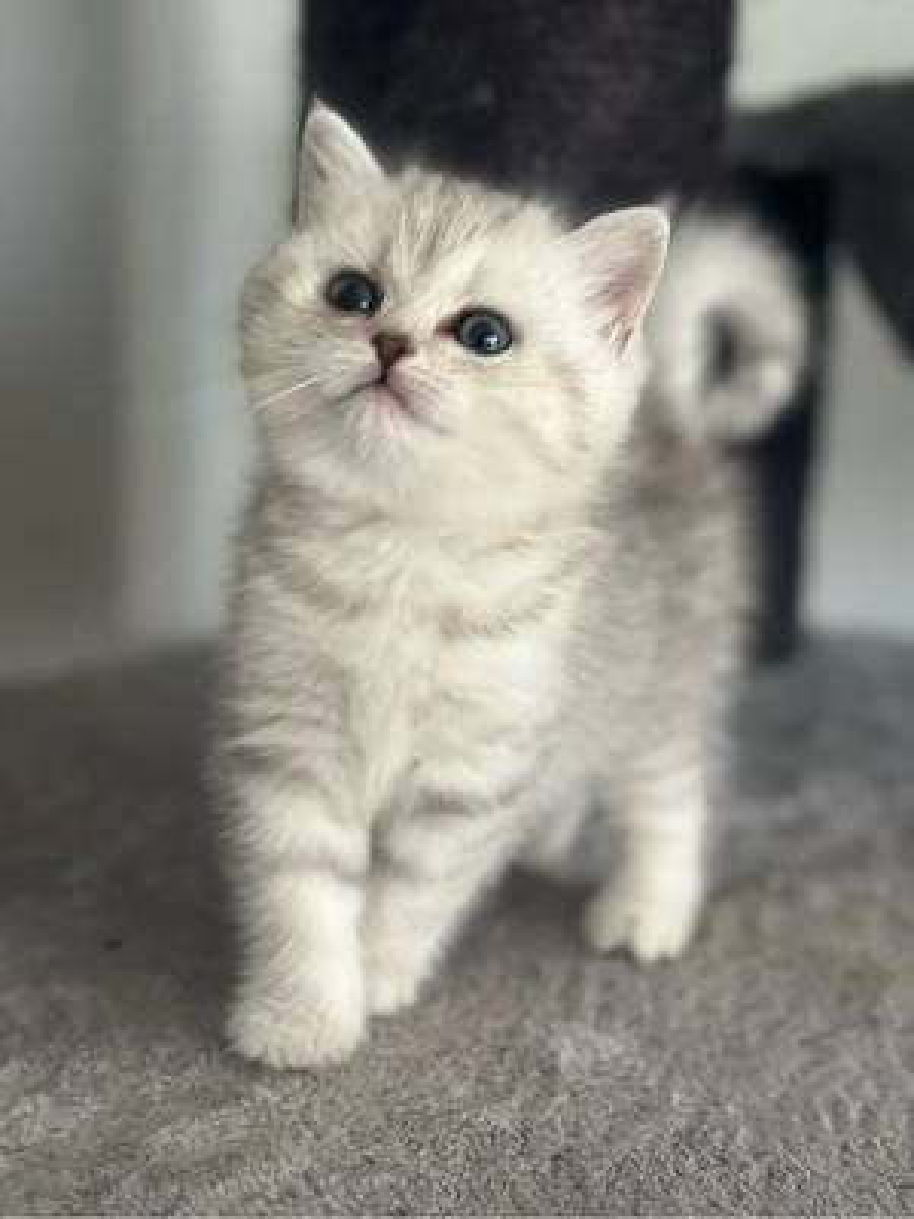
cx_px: 457
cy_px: 610
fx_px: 1690
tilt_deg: -9.6
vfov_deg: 39.7
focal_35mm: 48
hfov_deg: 30.3
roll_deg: -1.8
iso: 125
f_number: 1.78
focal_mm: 6.86
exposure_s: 1/60
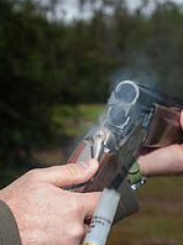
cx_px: 125
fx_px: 812
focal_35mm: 115
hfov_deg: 12.8
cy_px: 161
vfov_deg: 17.1
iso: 320
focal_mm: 35
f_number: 5
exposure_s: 1/250
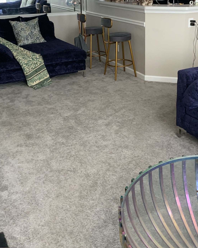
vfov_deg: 38.5
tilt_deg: -14.2
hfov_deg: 32.1
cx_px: 109
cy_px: 62
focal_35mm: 47
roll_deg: +1.9
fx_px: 344
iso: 160
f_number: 1.8
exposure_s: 1/60
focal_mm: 3
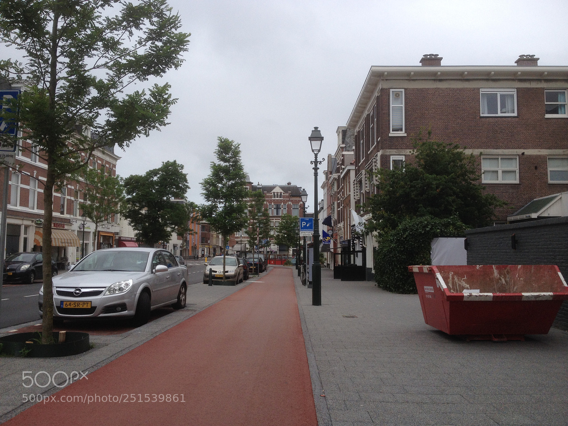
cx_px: 284
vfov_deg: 40.7
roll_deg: -0.9
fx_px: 574
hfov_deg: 52.6
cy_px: 213
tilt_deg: +4.3
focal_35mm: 35
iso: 50
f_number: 2.4
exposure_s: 1/1453
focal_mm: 4.28
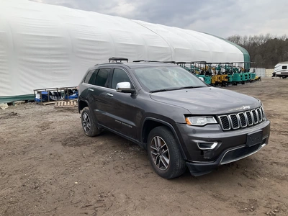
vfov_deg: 48.2
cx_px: 144
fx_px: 241
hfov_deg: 61.7
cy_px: 108
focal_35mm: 29
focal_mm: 3
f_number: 1.8
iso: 25
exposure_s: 1/728
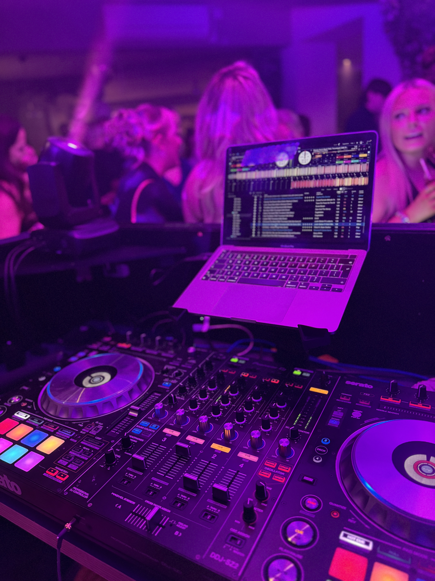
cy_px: 290
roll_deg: +5.3
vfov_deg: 71.6
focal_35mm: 24
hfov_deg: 56.8
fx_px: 402
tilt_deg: -18.2
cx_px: 218
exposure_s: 1/46
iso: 800
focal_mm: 6.76
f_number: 1.78
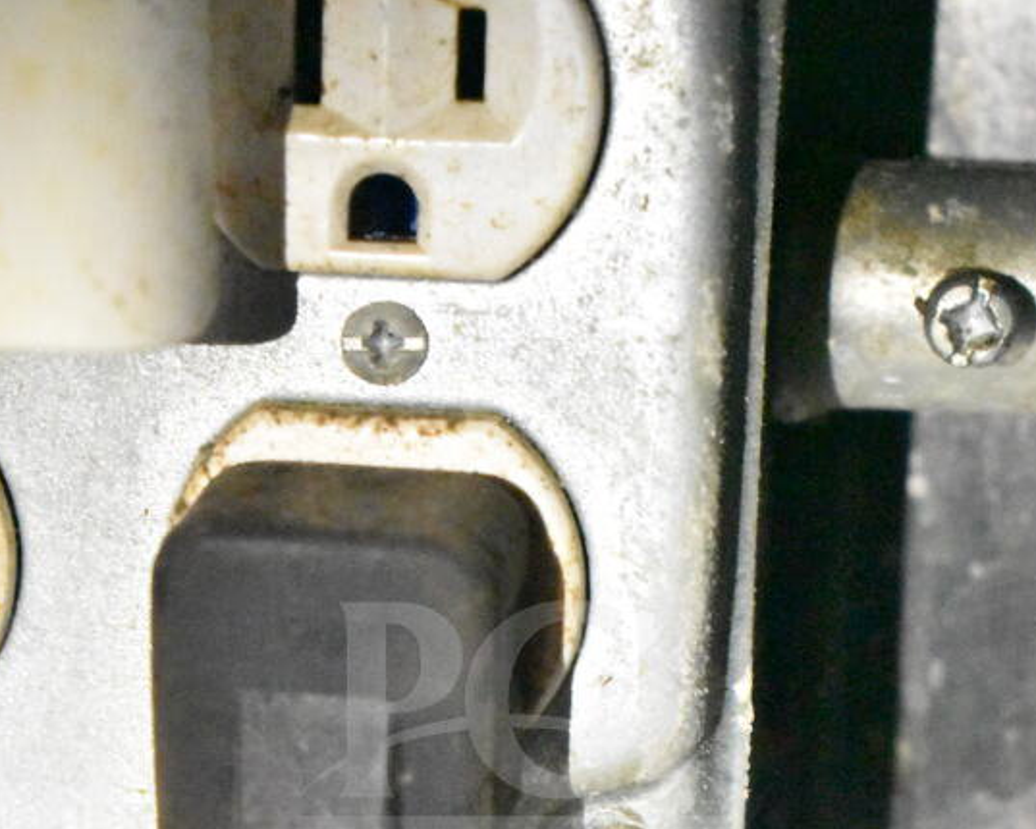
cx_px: 511
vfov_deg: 11.6
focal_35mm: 132
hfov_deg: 14.6
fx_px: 4043
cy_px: 754
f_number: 5.6
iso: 25600
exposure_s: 1/60
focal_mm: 55
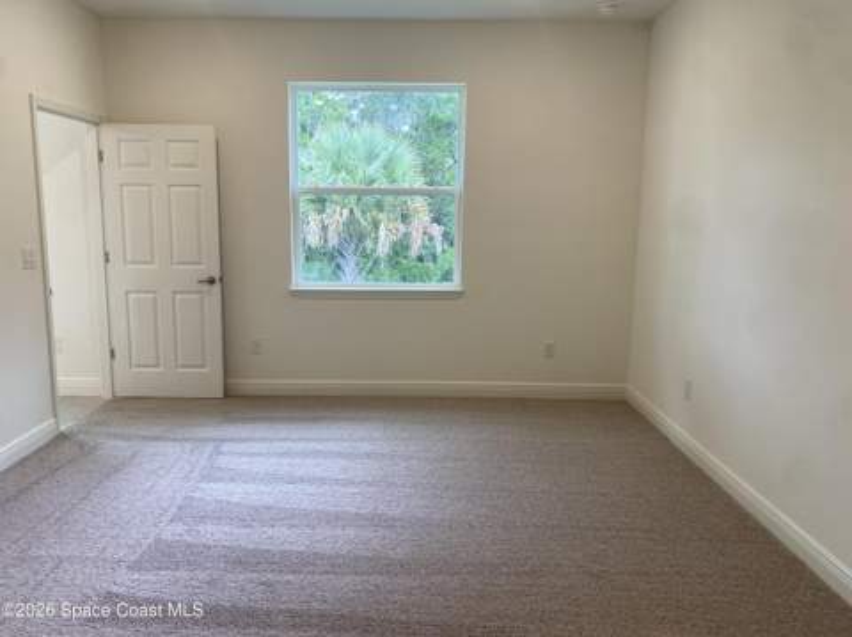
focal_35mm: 26
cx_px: 426
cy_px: 318
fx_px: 639
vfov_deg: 53.0
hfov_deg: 67.4
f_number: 1.8
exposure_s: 1/120
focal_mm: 4.25
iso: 80
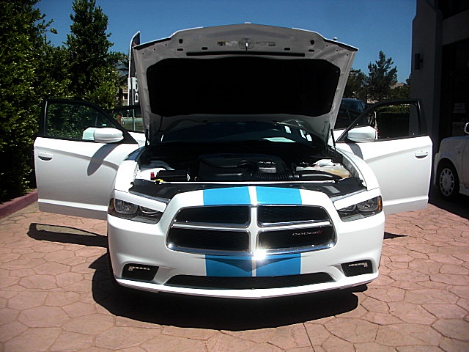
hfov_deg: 51.4
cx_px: 234
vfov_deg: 39.7
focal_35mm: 36
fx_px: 488
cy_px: 176
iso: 50
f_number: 7.9
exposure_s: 1/160
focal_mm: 6.3
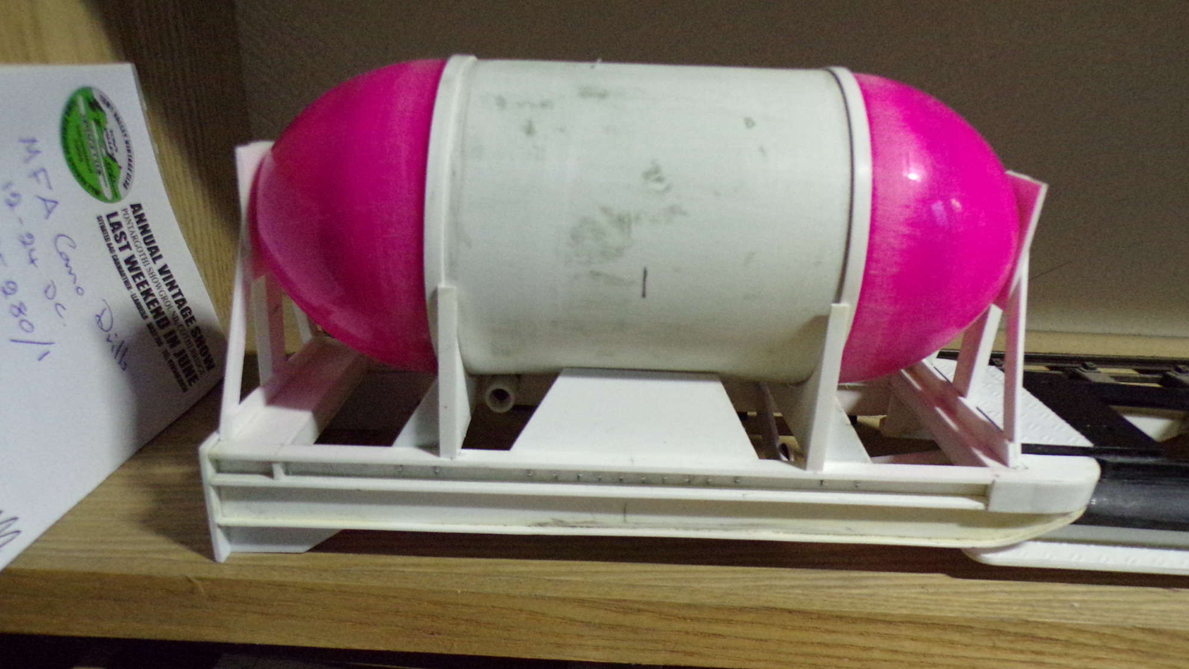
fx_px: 851
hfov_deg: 69.8
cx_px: 613
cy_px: 374
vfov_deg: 42.8
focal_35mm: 27
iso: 524
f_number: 3
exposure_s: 1/17
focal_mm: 4.3
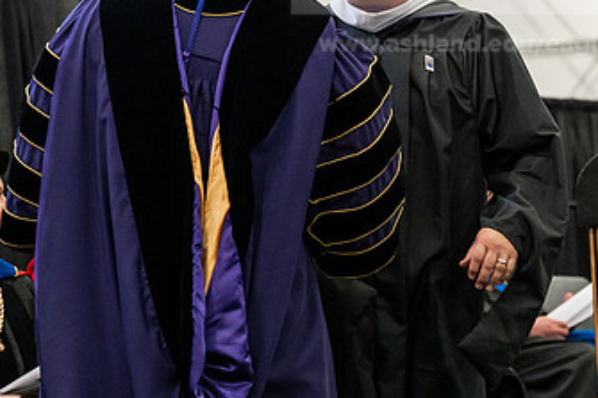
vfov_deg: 9.2
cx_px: 237
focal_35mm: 149
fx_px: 2474
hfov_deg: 13.8
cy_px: 81
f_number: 5
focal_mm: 86
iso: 6400
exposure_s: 1/250
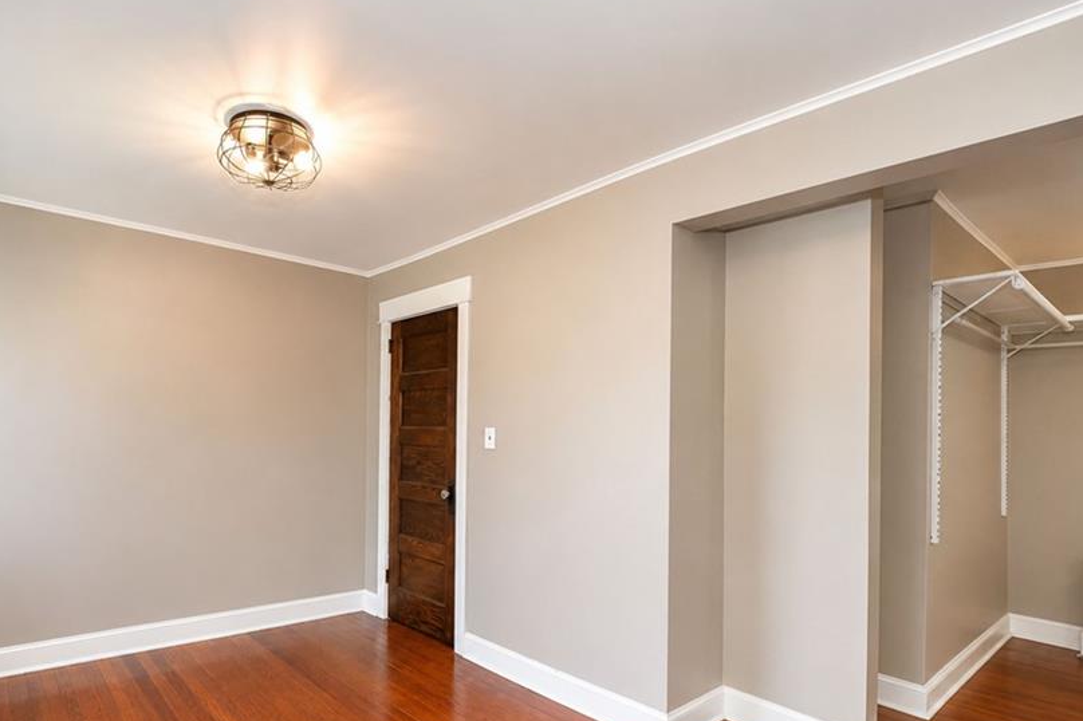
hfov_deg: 86.0
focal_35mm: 19
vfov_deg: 64.1
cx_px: 444
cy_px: 421
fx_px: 571
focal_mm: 10
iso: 1600
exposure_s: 1/60
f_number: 7.1
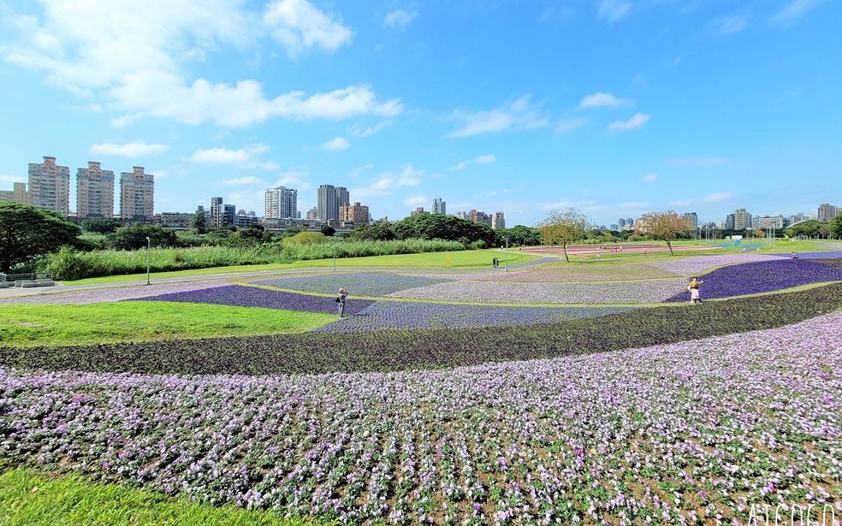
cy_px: 229
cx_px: 416
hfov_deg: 105.3
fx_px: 321
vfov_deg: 78.3
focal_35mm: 14
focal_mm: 2.2
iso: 50
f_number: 2.2
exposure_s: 1/1760
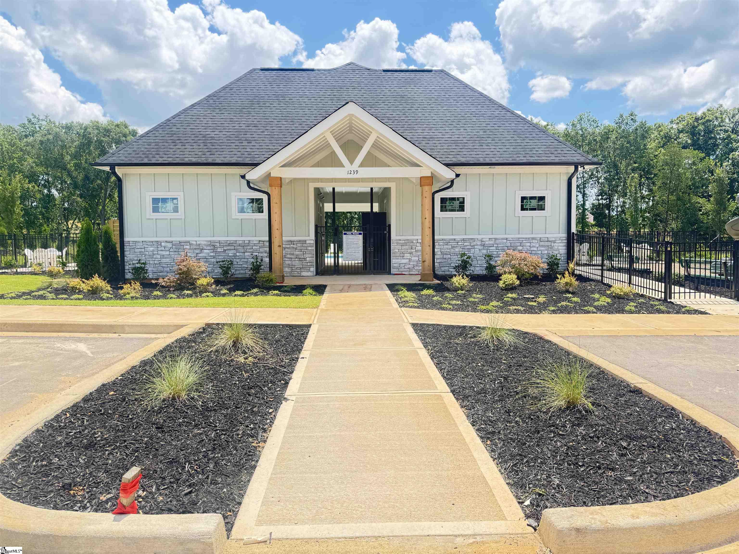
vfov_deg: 56.8
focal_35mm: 24
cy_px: 277
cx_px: 370
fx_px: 512
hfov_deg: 71.6
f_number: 1.78
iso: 80
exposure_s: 1/1261
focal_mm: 6.76
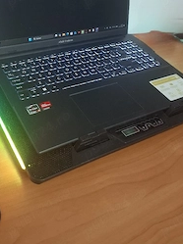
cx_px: 58
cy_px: 71
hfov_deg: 38.1
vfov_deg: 48.8
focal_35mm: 37
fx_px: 261
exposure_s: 1/33
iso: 320
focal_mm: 5.54
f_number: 1.8
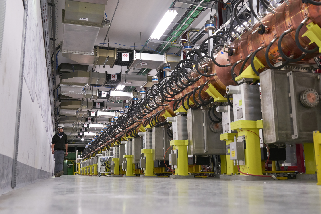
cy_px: 107
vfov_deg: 36.9
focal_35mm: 36
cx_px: 160
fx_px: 321
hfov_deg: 53.1
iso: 640
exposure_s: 1/50
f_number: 4
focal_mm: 24
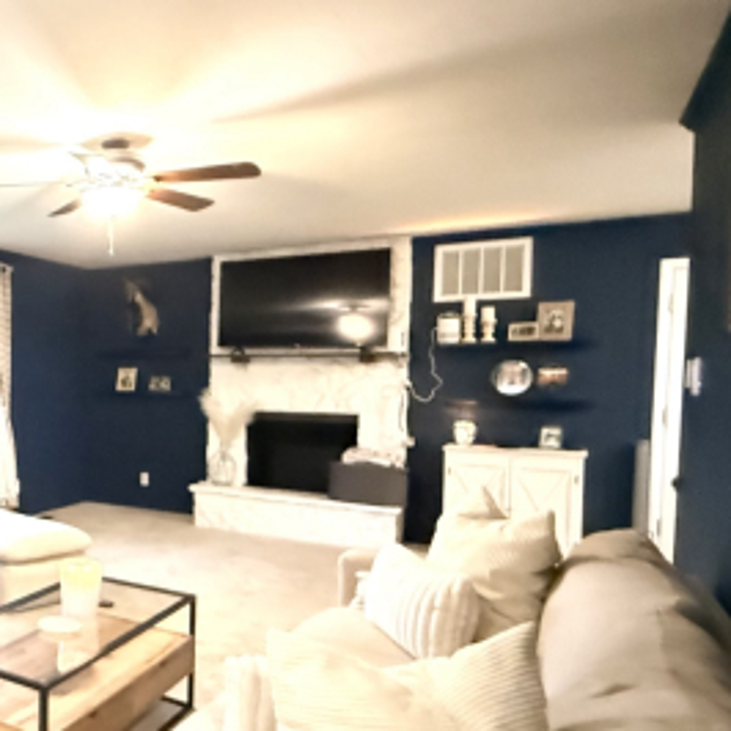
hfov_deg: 42.7
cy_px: 409
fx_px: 741
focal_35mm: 31
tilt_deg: -2.1
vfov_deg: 52.4
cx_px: -48
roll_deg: -0.8
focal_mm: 2.22
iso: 2500
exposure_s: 1/30
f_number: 2.2
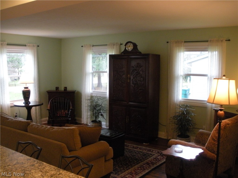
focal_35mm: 36
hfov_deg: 51.4
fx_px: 248
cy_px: 89
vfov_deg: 39.7
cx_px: 119
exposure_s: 1/31.4
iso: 400
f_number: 3.5
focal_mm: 6.3
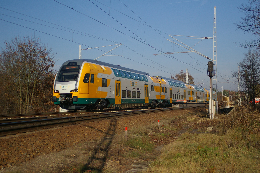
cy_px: 86
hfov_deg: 35.1
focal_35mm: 57
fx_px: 411
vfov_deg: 23.7
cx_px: 130
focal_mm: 38
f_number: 4
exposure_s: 1/4000
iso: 400
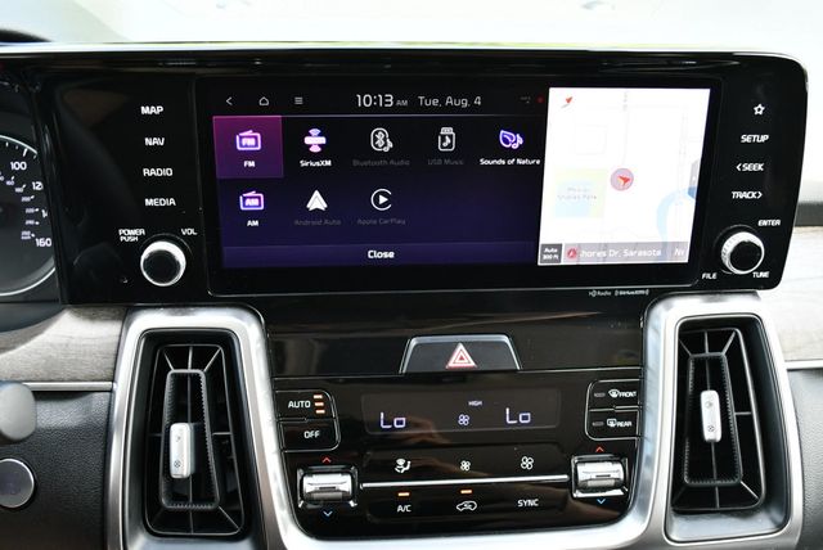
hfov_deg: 53.1
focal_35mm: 36
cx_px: 412
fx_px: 824
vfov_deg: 36.9
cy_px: 275
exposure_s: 1/250
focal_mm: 18
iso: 800
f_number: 3.5
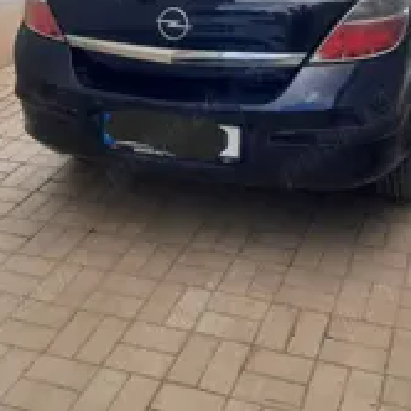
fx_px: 685
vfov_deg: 30.4
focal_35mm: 51
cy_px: -25
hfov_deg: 33.1
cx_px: 270
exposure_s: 1/455
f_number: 1.8
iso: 25
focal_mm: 5.23
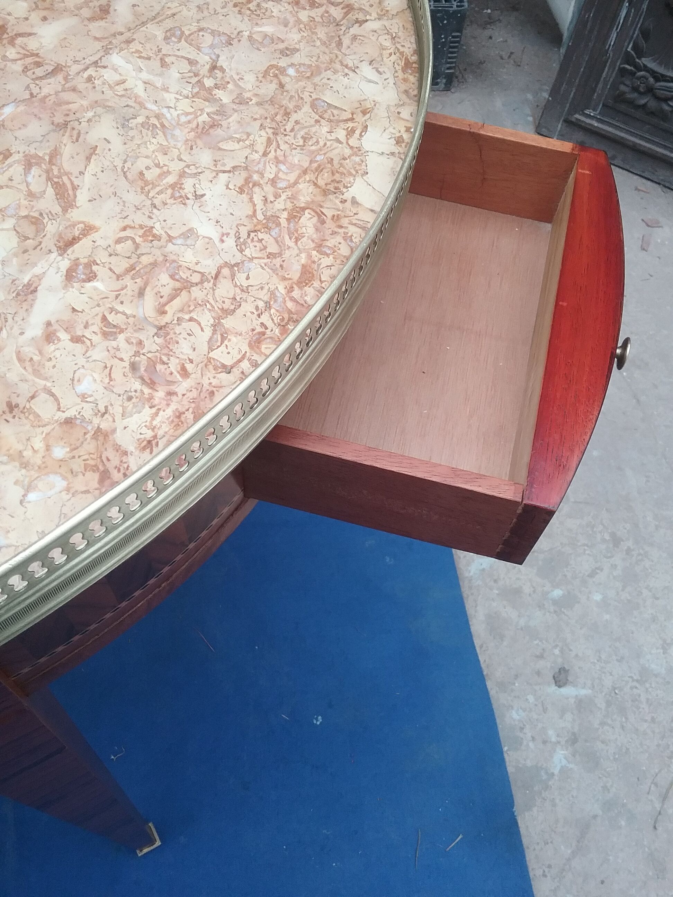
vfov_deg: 58.4
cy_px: 448
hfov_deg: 45.4
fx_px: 804
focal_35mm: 31
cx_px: 336
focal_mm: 3.3
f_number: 2.2
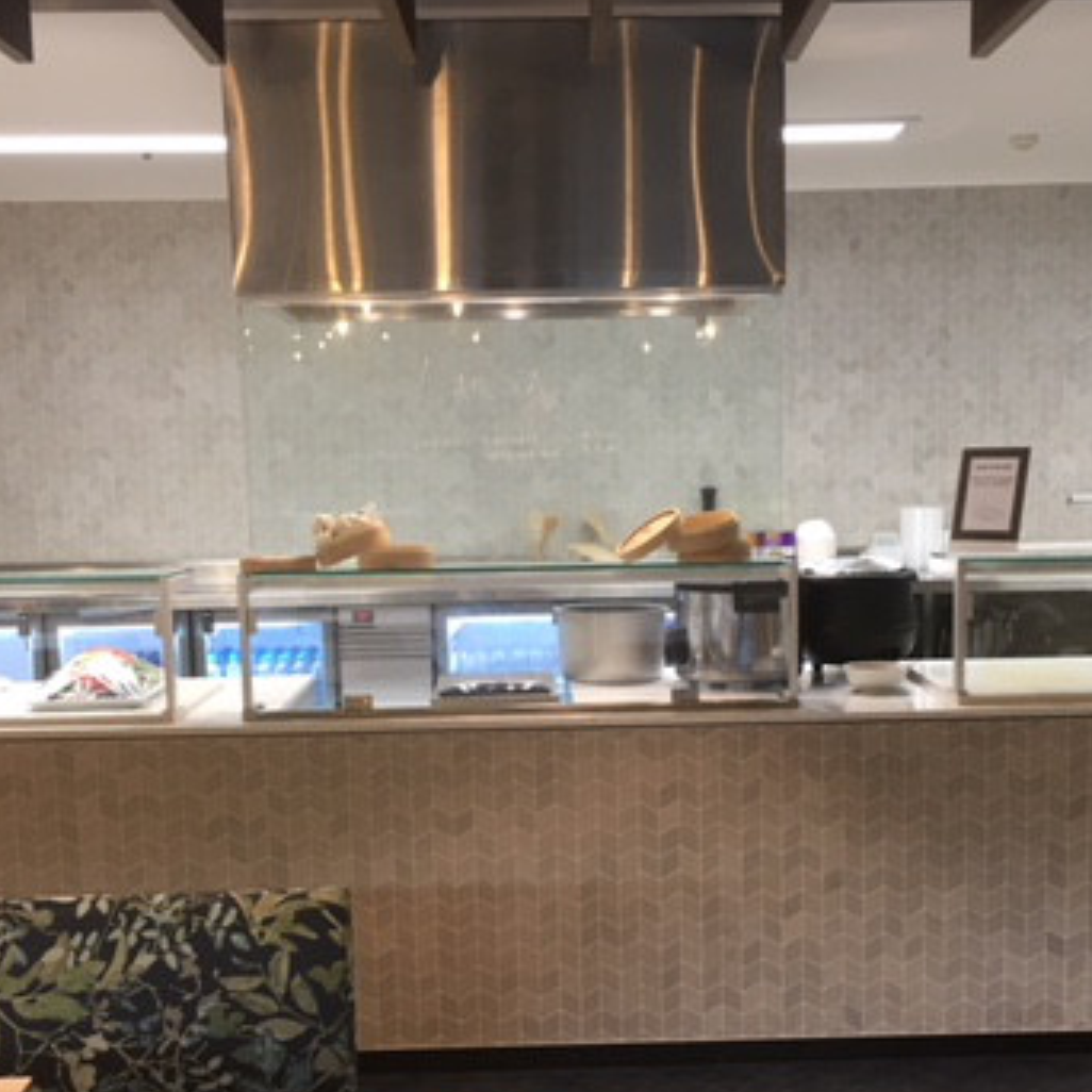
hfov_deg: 35.3
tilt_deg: -6.3
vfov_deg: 35.2
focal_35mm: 48
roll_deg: +0.9
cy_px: 680
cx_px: 594
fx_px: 1713
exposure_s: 1/33
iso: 100
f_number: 2.2
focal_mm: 4.15
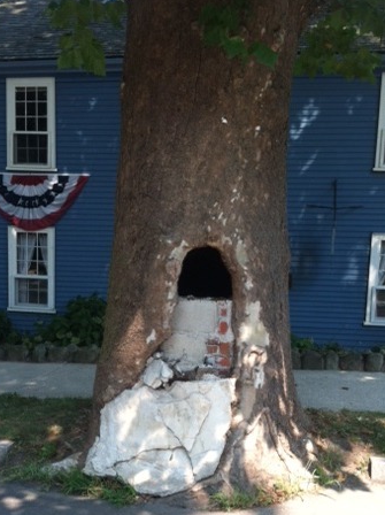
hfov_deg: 29.0
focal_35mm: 50
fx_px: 743
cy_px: 343
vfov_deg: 37.8
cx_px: 207
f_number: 2.8
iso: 80
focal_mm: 3.85
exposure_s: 1/217
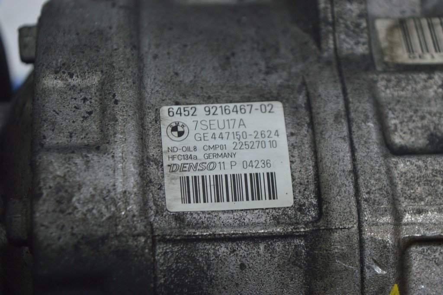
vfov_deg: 16.5
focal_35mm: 82
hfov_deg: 24.6
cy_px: 148
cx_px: 222
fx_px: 1014
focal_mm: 55
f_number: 5.6
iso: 400
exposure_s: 1/50
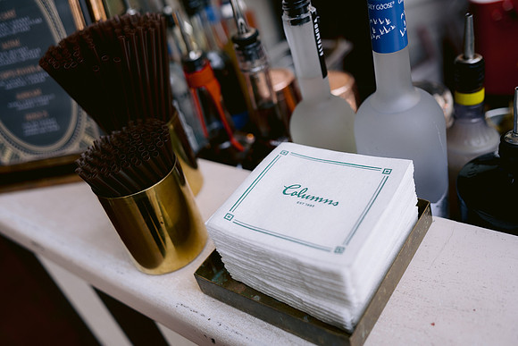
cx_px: 259
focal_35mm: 35
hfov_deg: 54.4
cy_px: 173
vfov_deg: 37.9
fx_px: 504
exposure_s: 1/60
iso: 400
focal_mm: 35
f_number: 2.5
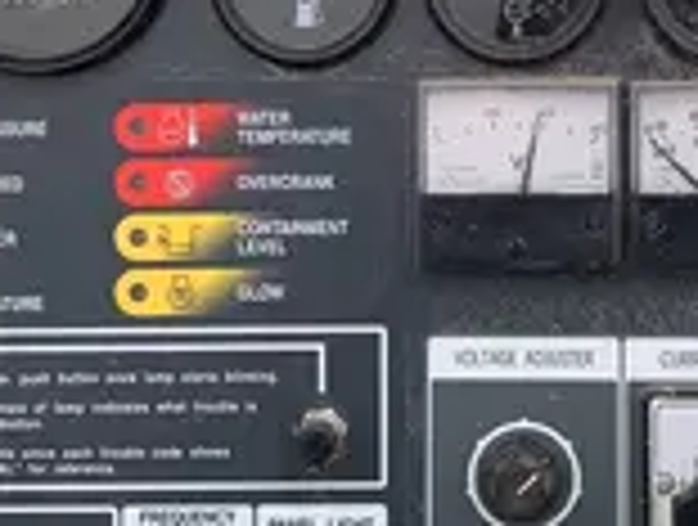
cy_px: 128
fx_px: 1859
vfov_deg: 16.0
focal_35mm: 92
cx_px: 527
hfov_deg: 21.1
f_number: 1.8
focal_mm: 4.25
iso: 25
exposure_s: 1/306
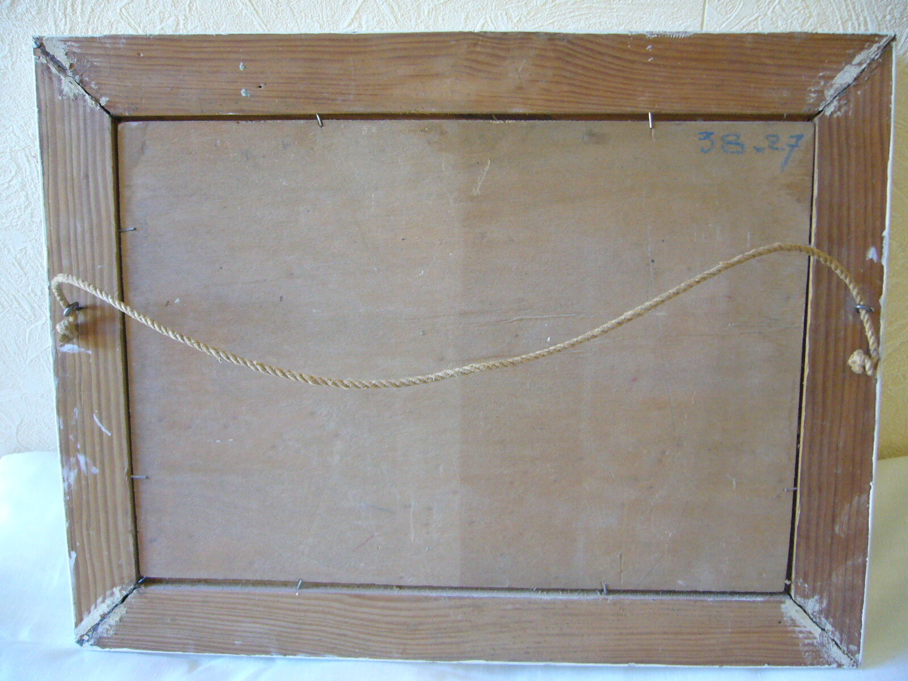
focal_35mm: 35
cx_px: 454
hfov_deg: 52.6
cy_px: 340
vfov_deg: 40.7
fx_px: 918
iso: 200
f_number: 2.8
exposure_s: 1/13
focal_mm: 5.8
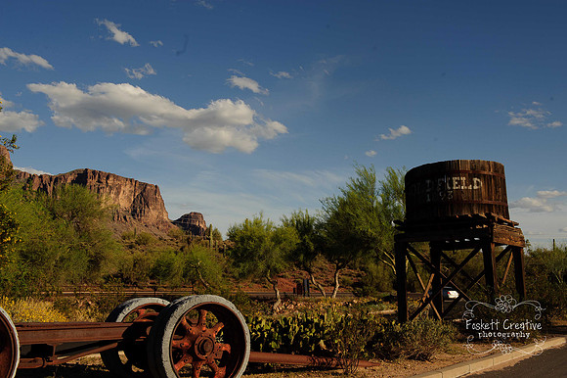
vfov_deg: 35.0
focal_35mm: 38
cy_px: 189
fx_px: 598
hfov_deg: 50.7
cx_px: 284
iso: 200
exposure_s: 1/500
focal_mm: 38
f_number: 11
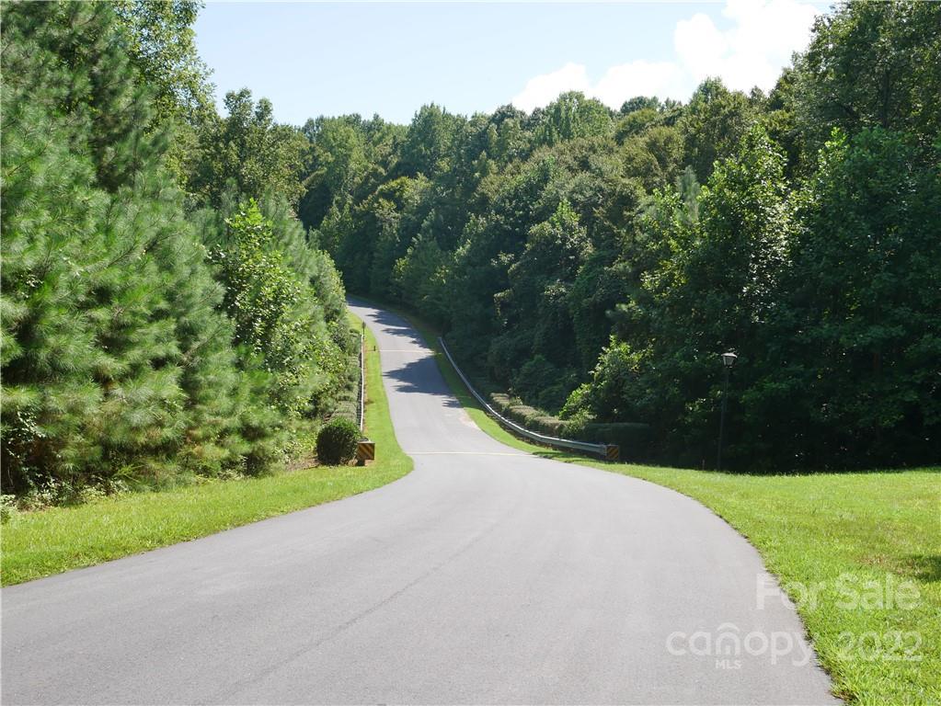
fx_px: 1197
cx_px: 470
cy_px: 353
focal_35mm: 44
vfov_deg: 32.9
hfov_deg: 42.9
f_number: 7.1
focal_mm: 22
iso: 200
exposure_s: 1/250
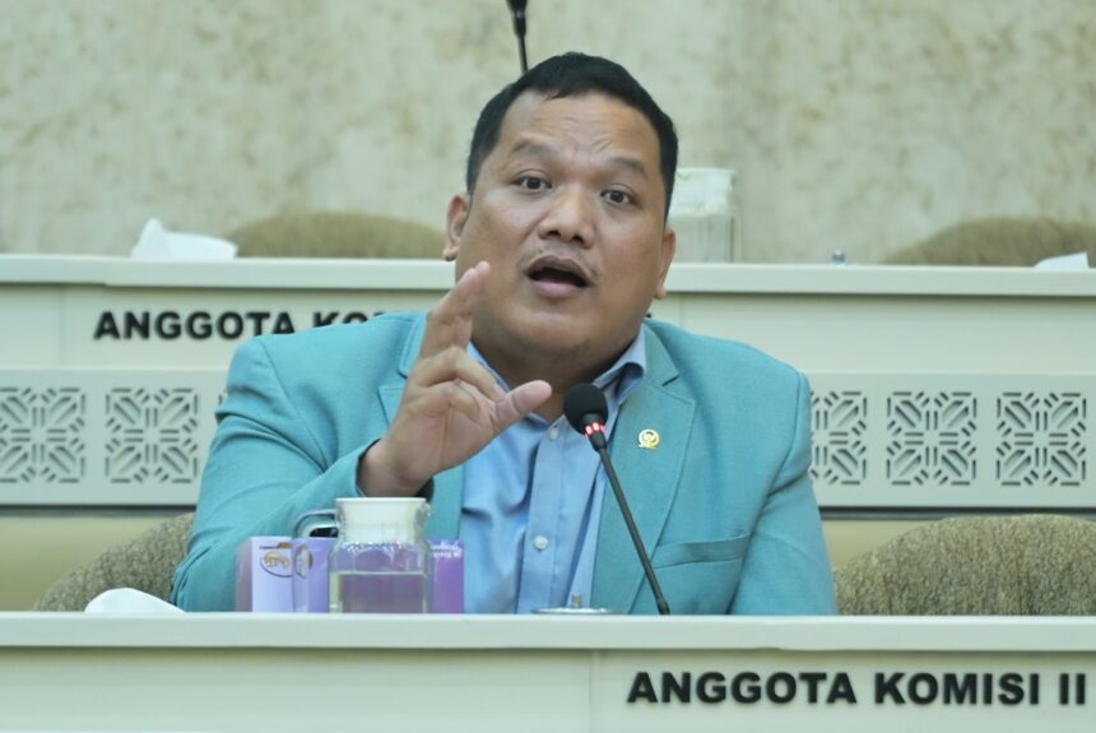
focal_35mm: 200
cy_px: 366
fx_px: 6094
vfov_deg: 6.9
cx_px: 548
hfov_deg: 10.3
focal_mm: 200
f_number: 2.8
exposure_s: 1/250
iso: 1600
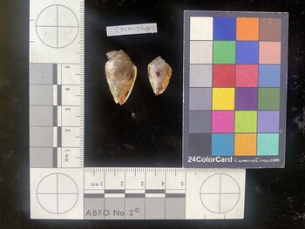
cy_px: 114
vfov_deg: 48.3
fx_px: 256
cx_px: 152
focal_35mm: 29
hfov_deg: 61.6
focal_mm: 3
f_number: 1.8
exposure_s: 1/60
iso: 32
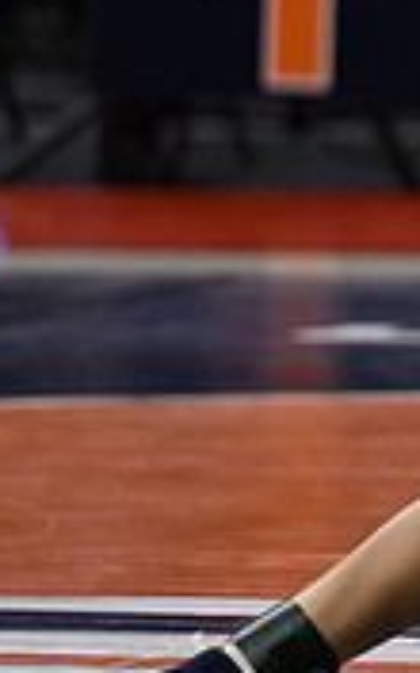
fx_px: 11977
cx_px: 1058
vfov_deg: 3.2
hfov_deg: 2.0
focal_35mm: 654
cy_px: 105
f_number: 2.8
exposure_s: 1/1000
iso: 800
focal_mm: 130
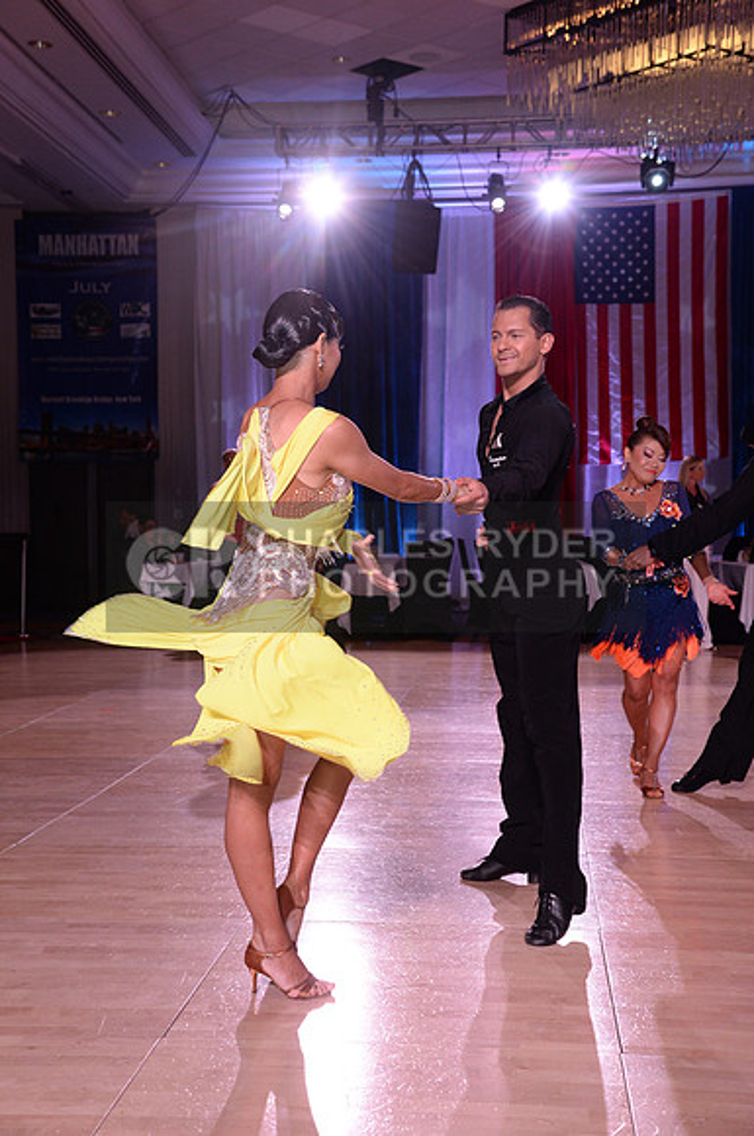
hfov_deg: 26.9
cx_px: 377
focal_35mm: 50
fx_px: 1575
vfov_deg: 39.6
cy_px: 568
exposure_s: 1/250
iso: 2000
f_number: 6.3
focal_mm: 50
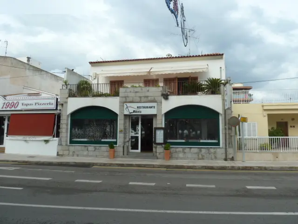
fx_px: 215
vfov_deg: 54.9
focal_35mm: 25
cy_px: 112
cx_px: 149
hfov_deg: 69.4
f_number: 4
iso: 80
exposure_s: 1/400
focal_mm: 4.1
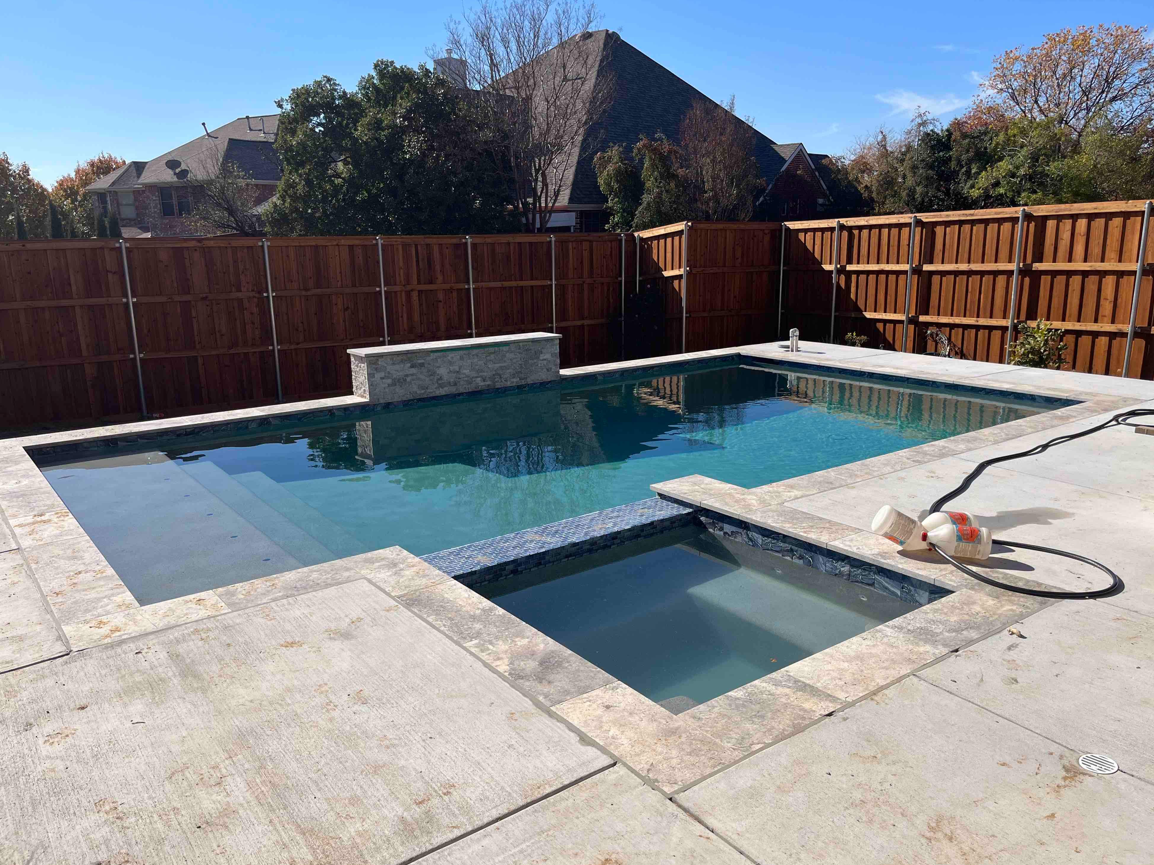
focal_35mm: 27
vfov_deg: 51.3
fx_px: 900
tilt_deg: -12.9
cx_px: 589
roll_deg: +1.2
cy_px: 443
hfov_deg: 65.3
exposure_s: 1/4651
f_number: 1.6
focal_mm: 5.1
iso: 50
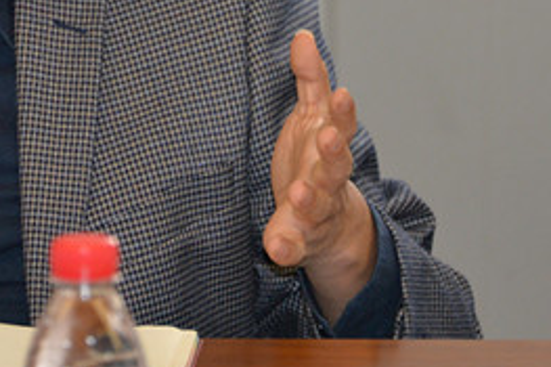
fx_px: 6286
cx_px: 31
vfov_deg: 3.3
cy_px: 2
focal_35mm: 411
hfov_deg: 5.0
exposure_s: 1/200
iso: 1000
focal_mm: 135
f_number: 5.6
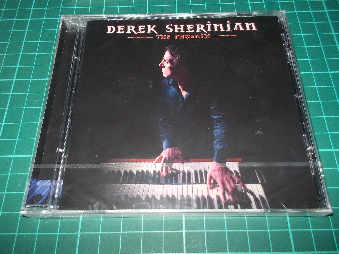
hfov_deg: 61.7
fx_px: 284
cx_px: 170
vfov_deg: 48.2
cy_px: 127
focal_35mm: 29
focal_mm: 4.1
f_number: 3.3
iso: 200
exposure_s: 1/30
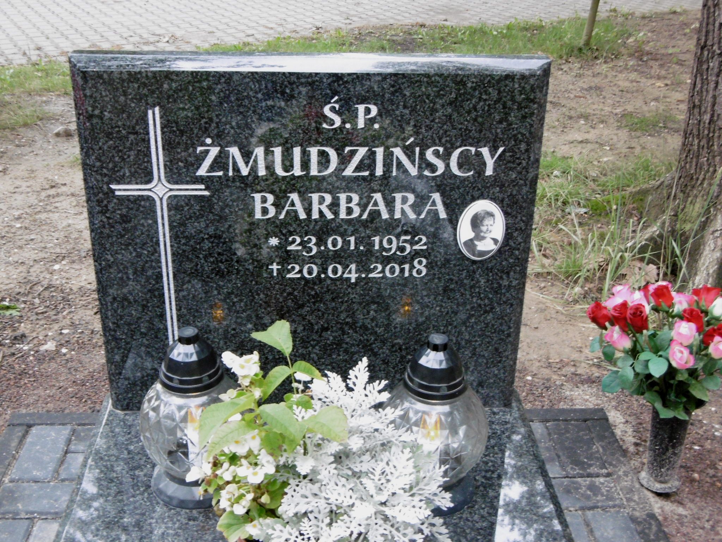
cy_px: 271
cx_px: 361
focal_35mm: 43
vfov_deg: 33.6
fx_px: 897
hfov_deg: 43.9
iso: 400
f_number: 3.8
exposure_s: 1/30
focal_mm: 7.7
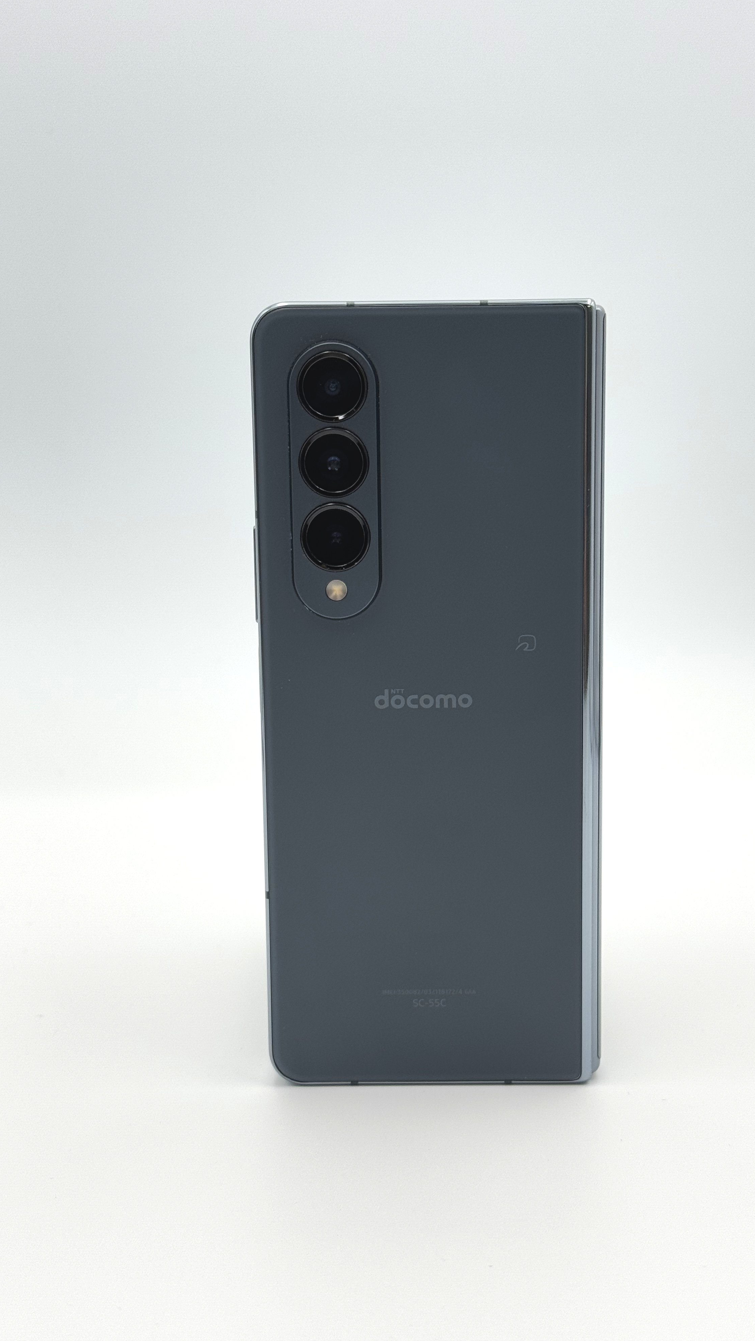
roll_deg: +0.1
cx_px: 426
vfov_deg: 39.2
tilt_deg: -9.6
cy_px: 678
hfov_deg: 22.6
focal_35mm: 53
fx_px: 1886
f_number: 1.78
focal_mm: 6.76
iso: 64
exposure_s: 1/278
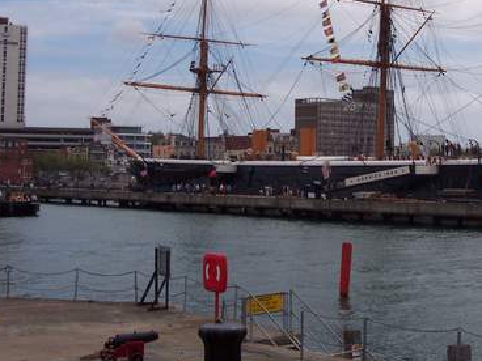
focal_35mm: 66
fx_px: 919
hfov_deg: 28.9
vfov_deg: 22.0
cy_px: 72
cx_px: 363
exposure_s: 1/1000
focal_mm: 8
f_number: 4.8
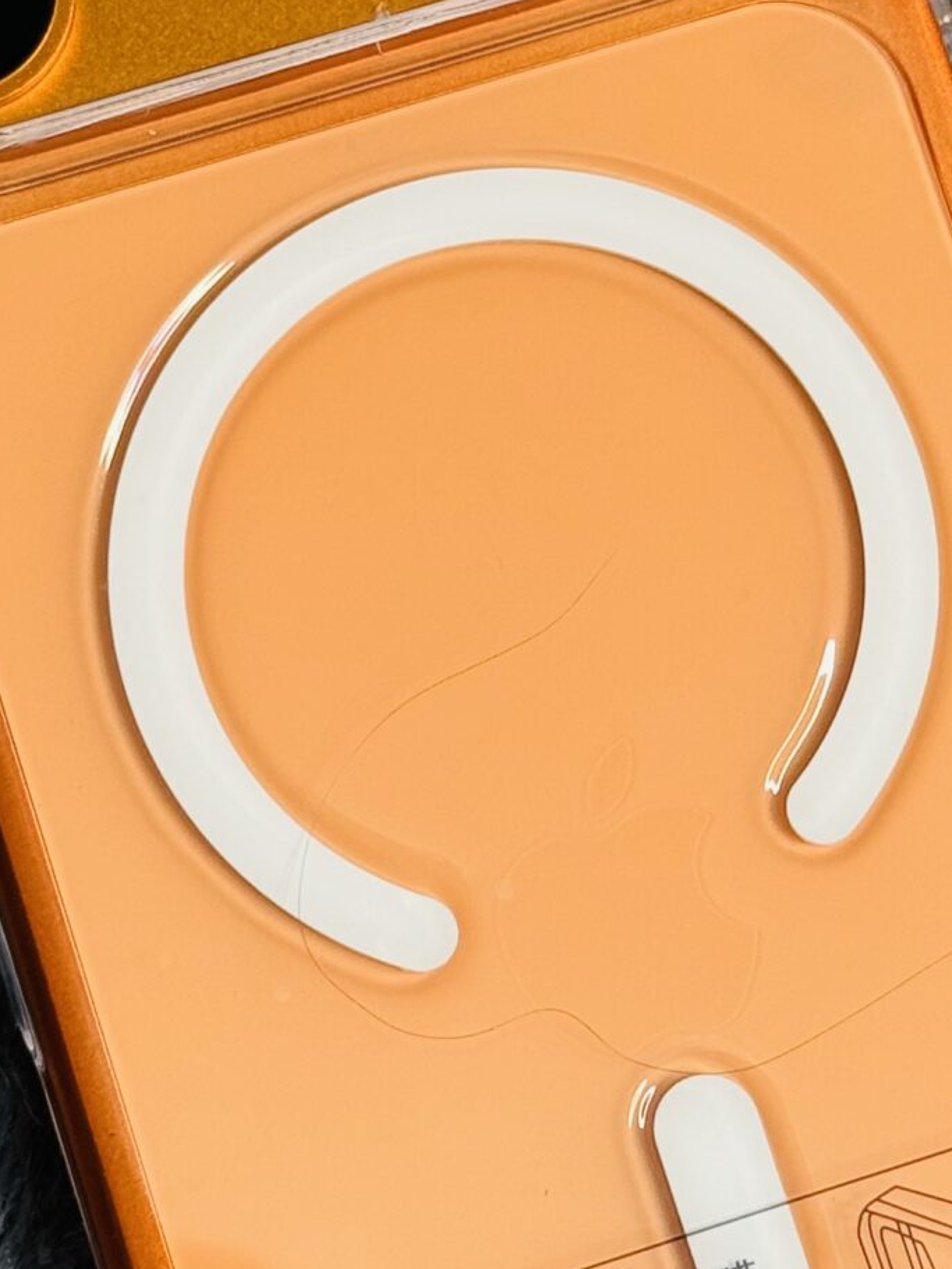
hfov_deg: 11.0
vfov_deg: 14.6
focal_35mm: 135
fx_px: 4948
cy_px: 520
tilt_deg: -77.4
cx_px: 545
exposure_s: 1/100
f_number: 1.78
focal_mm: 6.76
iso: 80
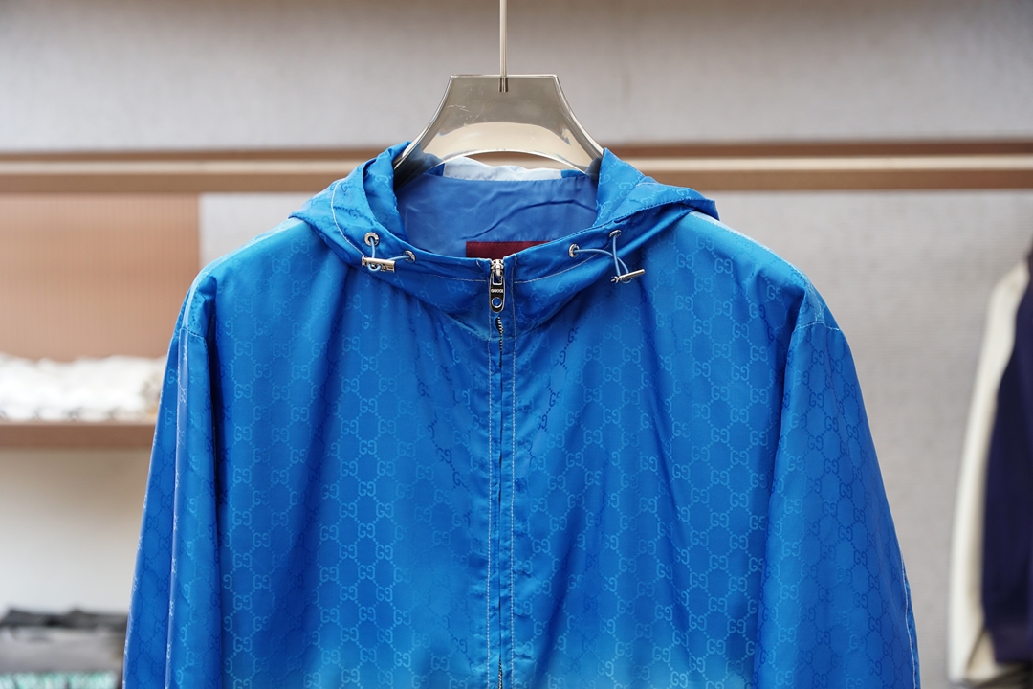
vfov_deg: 14.9
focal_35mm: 92
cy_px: 344
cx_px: 516
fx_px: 2625
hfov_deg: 22.3
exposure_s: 1/125
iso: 400
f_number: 4
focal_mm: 61
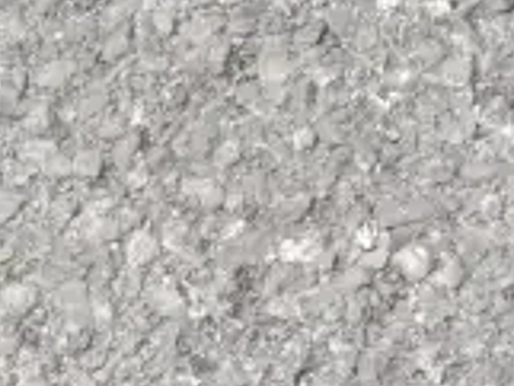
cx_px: 897
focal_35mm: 300
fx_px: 4455
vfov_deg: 4.9
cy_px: -247
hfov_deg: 6.5
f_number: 14
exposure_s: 1/800
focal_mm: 55
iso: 6400
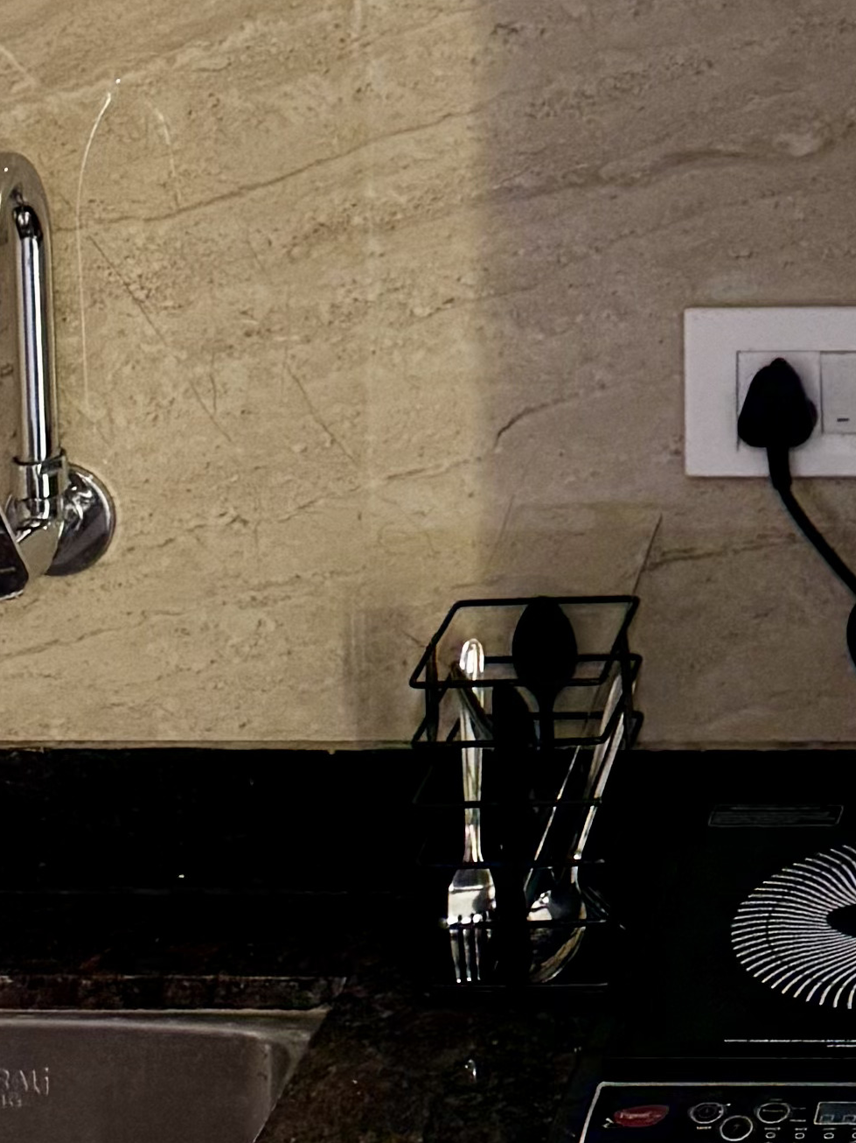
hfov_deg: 13.3
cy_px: -885
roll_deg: +0.1
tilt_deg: +0.8
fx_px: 3463
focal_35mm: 105
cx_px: 1308
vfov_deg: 16.0
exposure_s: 1/100
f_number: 1.78
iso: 125
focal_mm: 6.76
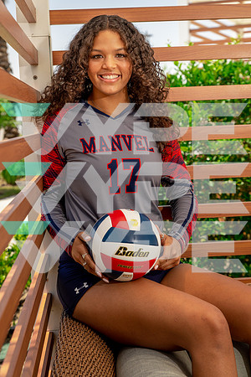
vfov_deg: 31.4
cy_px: 188
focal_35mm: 64
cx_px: 126
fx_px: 669
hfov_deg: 21.2
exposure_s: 1/125
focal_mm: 64
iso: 100
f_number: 5.6
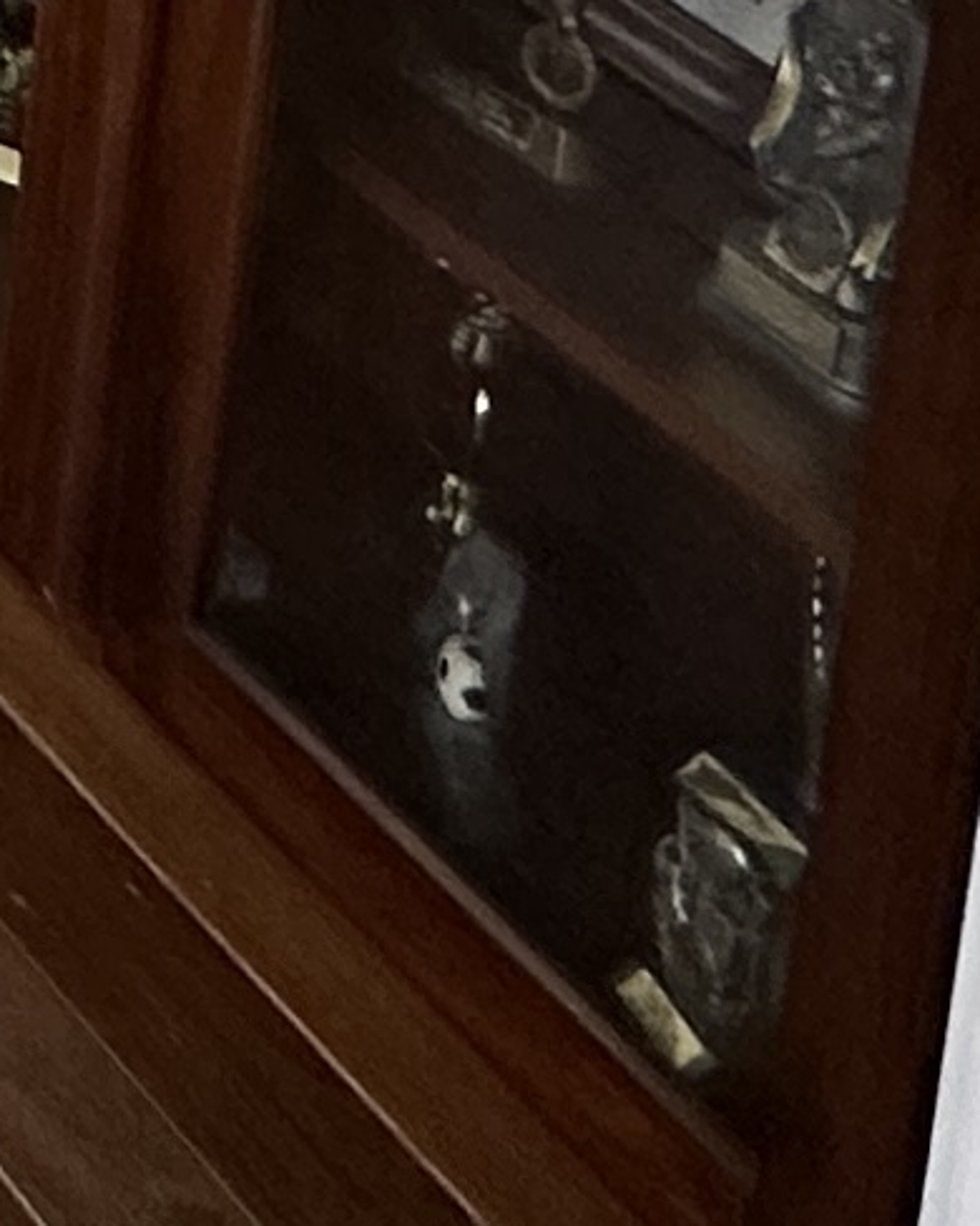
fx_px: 4099
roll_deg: -1.3
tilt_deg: -9.6
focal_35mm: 113
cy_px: -1414
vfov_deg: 13.8
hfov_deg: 9.6
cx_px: -2206
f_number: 2.2
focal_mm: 2.22
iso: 160
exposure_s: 1/99
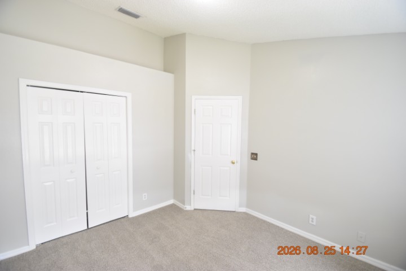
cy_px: 136
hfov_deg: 100.4
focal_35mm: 15
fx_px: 169
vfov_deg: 77.3
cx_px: 203
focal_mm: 10
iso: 800
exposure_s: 1/60
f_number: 3.5
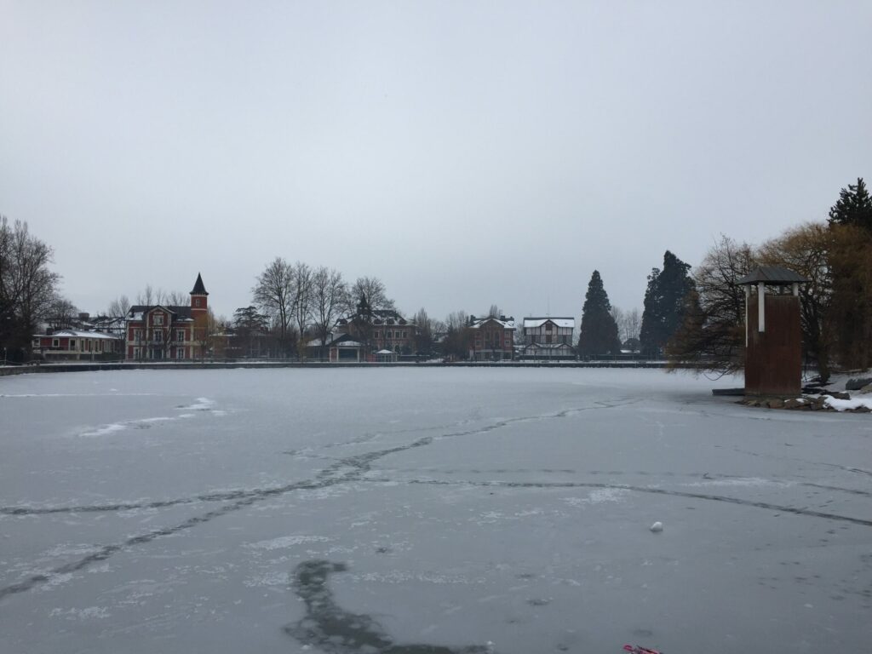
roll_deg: +0.5
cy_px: 327
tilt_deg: +2.6
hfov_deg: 61.7
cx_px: 436
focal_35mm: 29
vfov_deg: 48.2
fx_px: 731
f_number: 2.2
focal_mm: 4.15
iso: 32
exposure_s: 1/3300
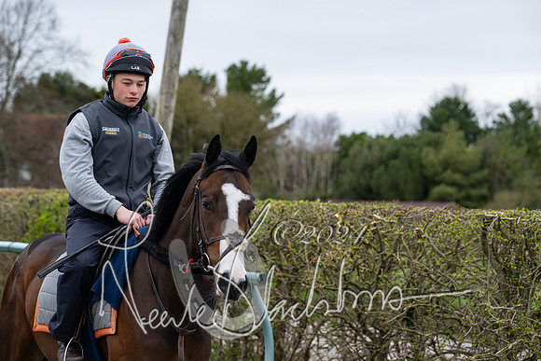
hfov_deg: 17.8
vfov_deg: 11.9
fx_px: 1729
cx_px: 270
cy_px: 180
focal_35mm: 115
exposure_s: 1/500
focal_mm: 115
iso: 200
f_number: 5
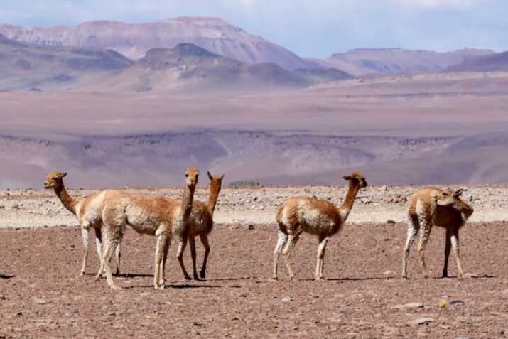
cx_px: 153
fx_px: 3133
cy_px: 147
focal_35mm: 222
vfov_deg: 6.2
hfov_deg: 9.3
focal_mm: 155
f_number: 10
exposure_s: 1/4000
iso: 640
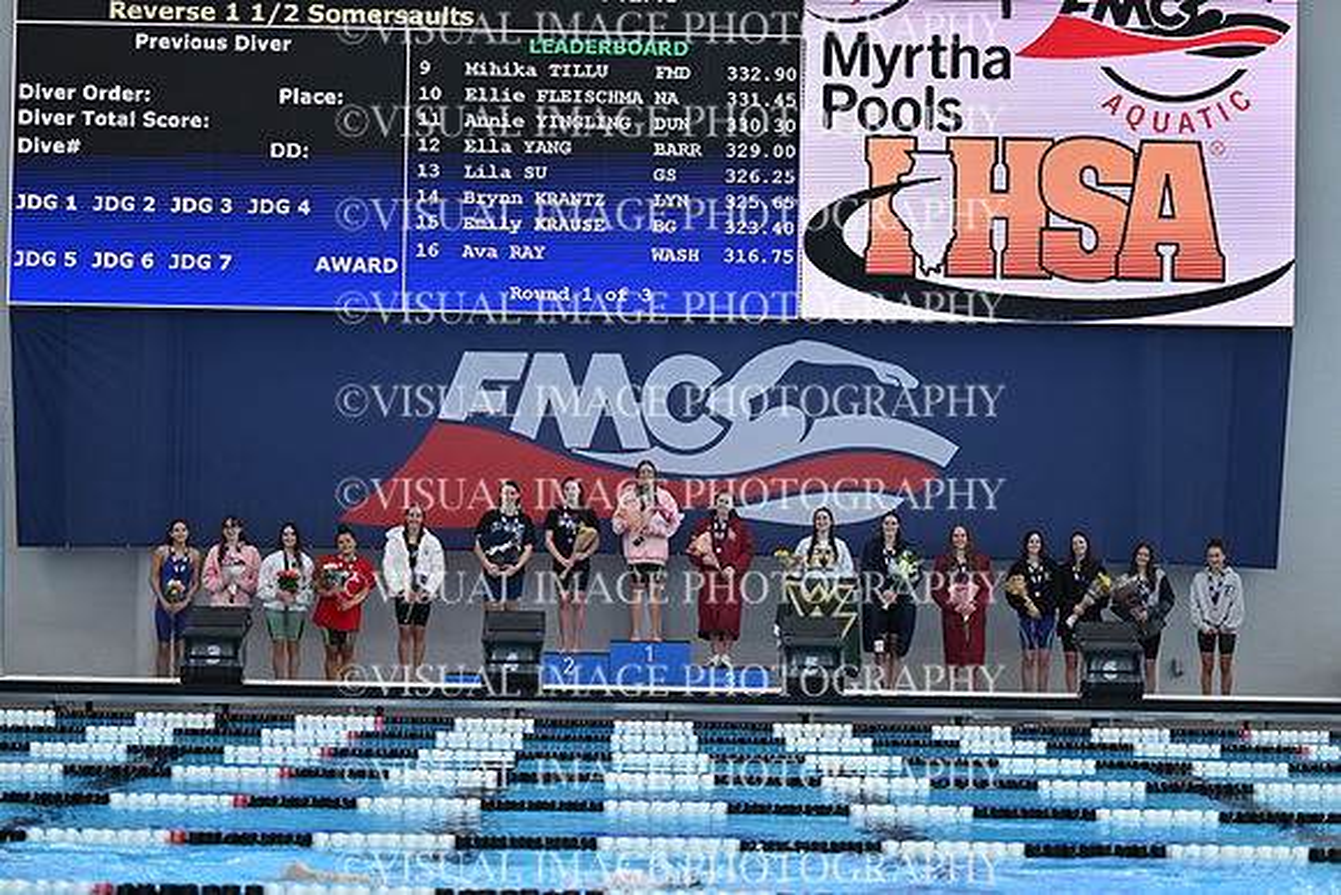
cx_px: 670
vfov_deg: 15.5
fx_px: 3279
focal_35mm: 88
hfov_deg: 23.1
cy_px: 448
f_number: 2.8
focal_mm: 88
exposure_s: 1/1250
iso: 1000
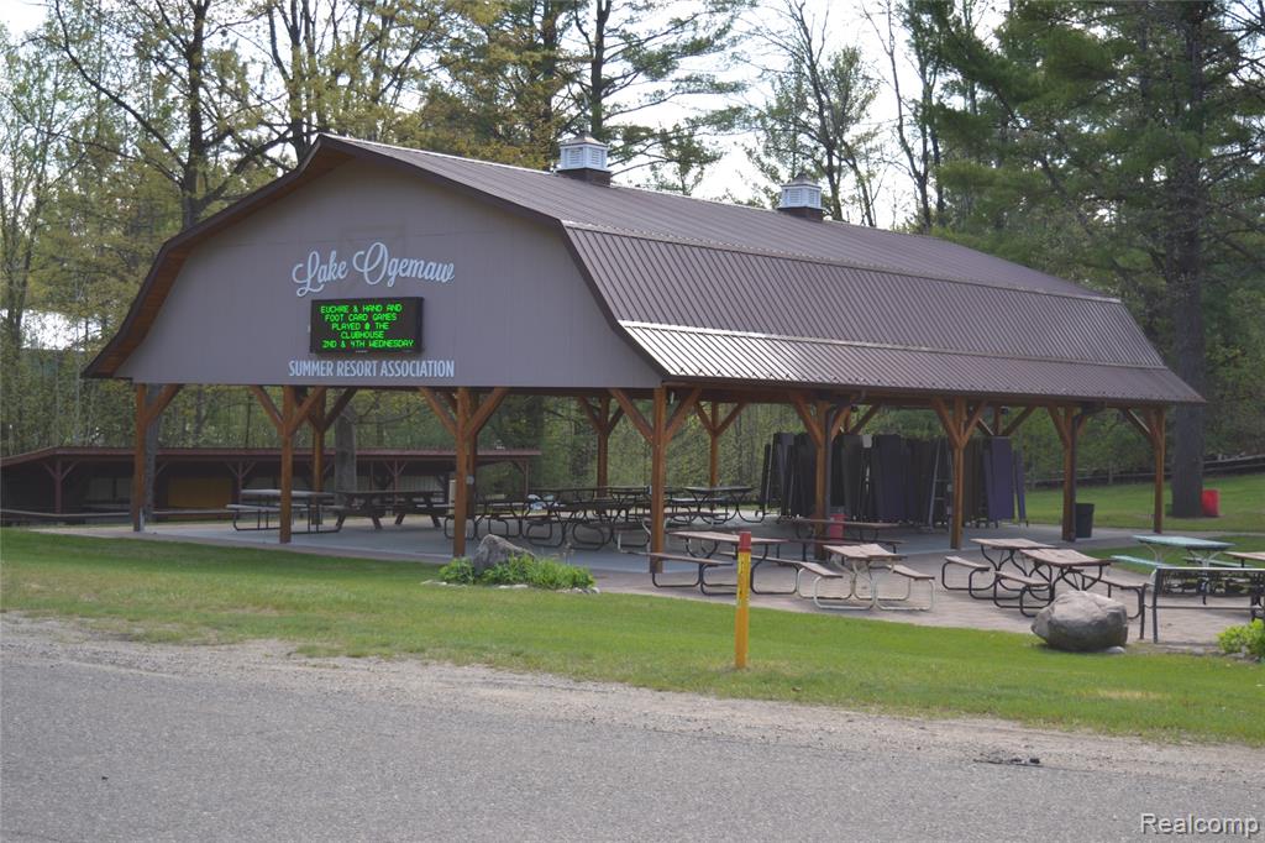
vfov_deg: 23.8
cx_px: 632
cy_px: 422
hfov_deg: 35.1
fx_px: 2002
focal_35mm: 57
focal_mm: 38
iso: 100
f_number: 4.8
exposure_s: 1/160
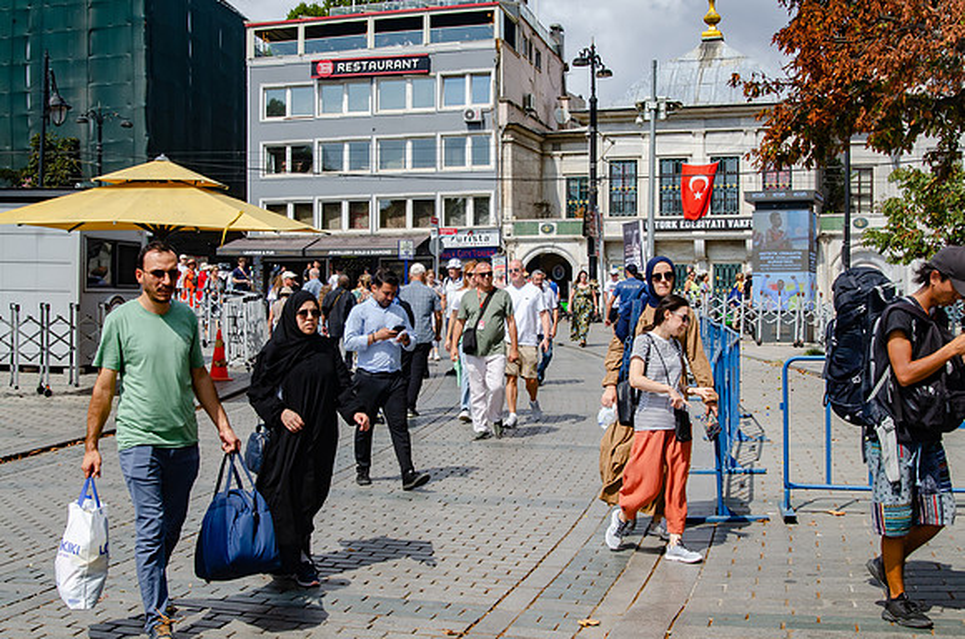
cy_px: 319
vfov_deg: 30.3
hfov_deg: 44.5
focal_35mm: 44
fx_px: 1181
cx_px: 482
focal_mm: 28
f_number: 13
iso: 640
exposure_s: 1/640
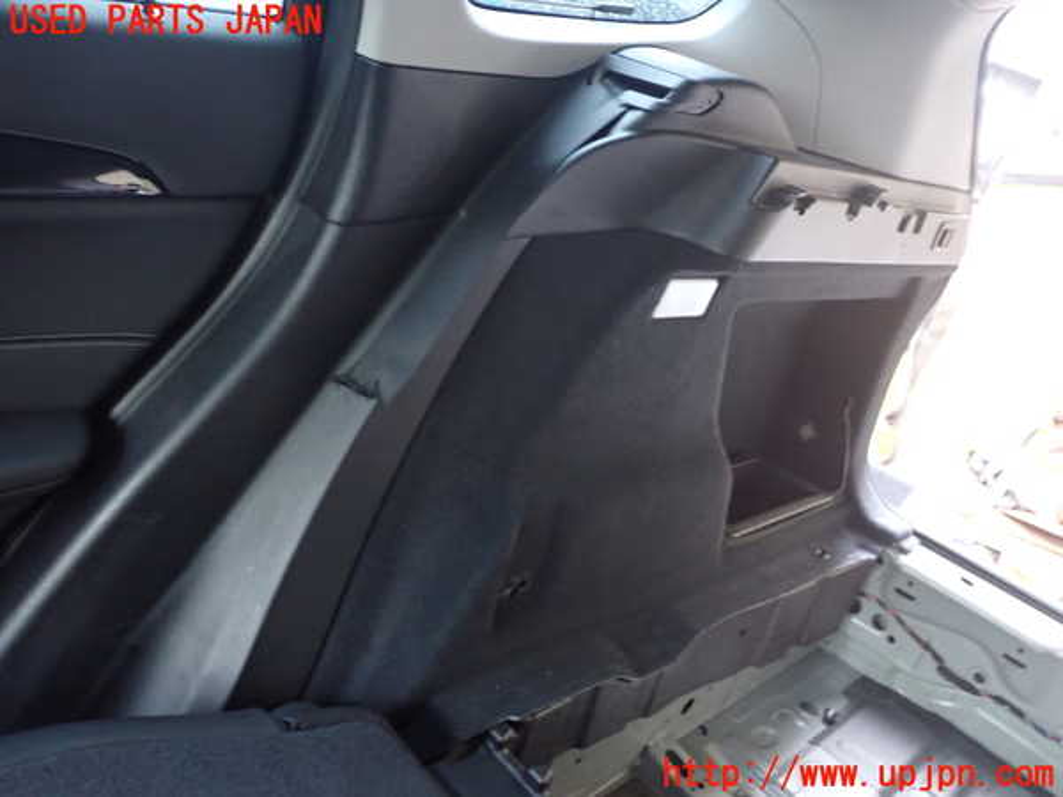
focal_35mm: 30
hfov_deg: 60.0
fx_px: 921
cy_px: 398
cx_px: 532
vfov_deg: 46.8
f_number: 2.3
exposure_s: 1/10
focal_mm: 5.4
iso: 800
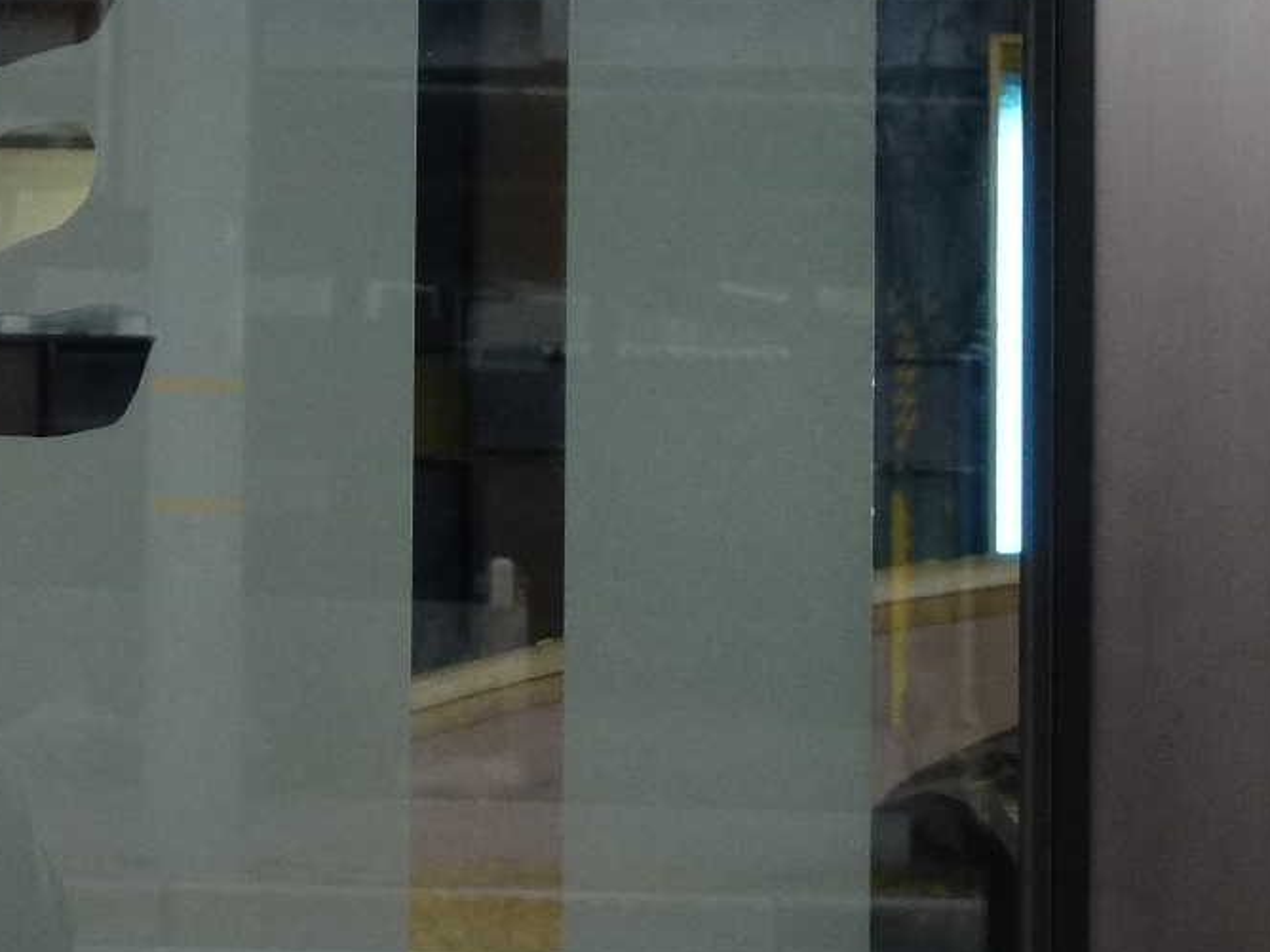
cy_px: -27
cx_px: -302
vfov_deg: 7.9
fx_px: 6861
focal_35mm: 187
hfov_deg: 10.4
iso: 200
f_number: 4.5
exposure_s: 1/60
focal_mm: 10.9
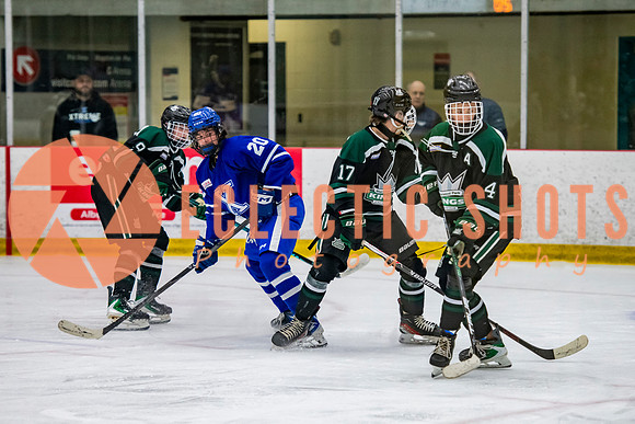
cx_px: 330
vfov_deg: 7.4
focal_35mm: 185
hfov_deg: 11.1
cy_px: 261
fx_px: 3256
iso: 2000
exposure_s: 1/640
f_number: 3.2
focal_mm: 135
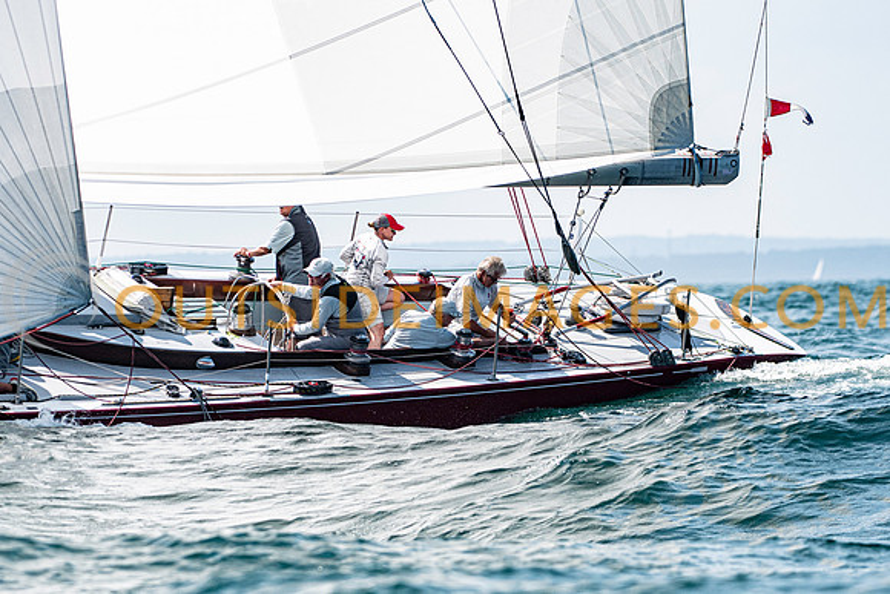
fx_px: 9731
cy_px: 297
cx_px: 445
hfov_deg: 5.2
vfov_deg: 3.5
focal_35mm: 394
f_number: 5.6
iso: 400
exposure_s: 1/3200
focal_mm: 240
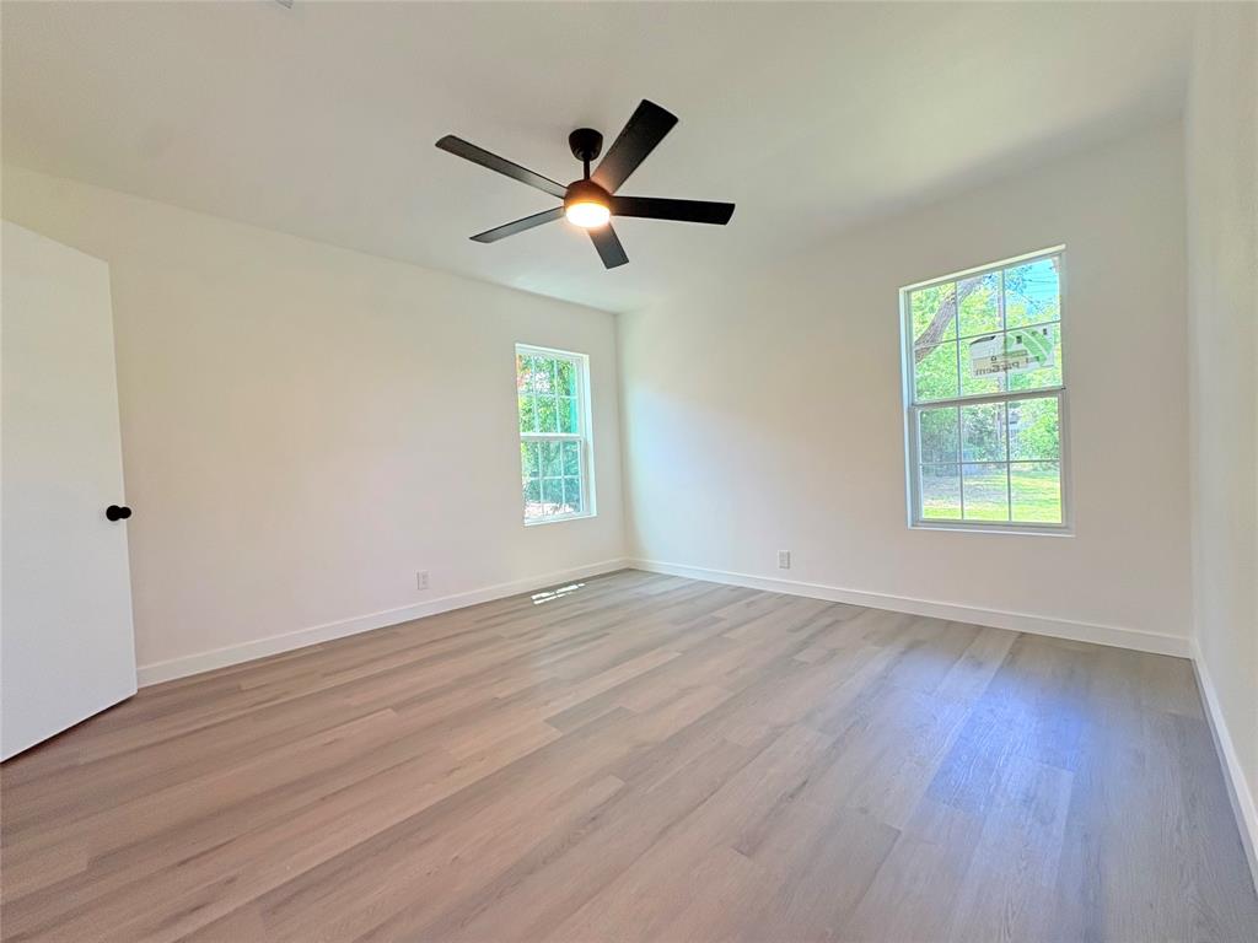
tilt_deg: +0.2
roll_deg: +3.1
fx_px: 509
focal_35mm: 14
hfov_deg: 102.1
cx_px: 629
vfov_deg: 85.7
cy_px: 472
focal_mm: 2.22
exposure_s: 1/124
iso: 100
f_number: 2.2
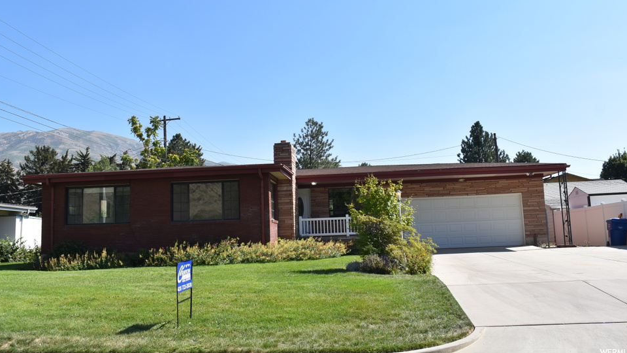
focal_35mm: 39
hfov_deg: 52.1
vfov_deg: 30.6
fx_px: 641
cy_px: 134
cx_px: 299
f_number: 8
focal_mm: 23
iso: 110
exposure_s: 1/250
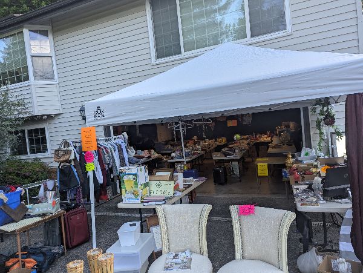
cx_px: 182
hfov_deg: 71.6
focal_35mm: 24
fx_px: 252
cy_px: 136
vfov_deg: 56.9
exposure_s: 1/290
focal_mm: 6.81
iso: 49
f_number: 1.85
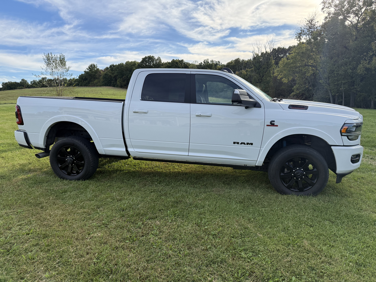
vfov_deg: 56.8
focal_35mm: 24
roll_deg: +1.3
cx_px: 188
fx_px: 261
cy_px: 141
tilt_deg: -8.1
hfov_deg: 71.6
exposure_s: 1/2232
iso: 100
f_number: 1.78
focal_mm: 6.76
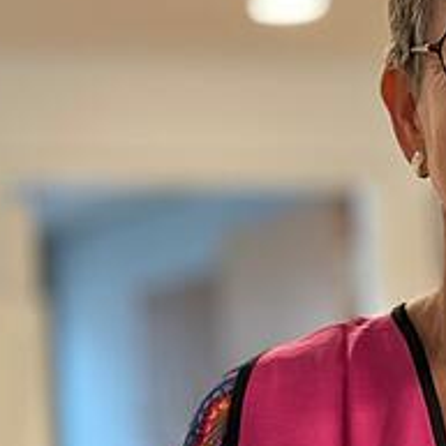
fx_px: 2566
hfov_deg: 9.6
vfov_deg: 9.9
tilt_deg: +2.7
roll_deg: +3.6
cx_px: 739
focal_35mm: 176
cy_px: 360
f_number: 1.78
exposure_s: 1/50
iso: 160
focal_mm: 6.76
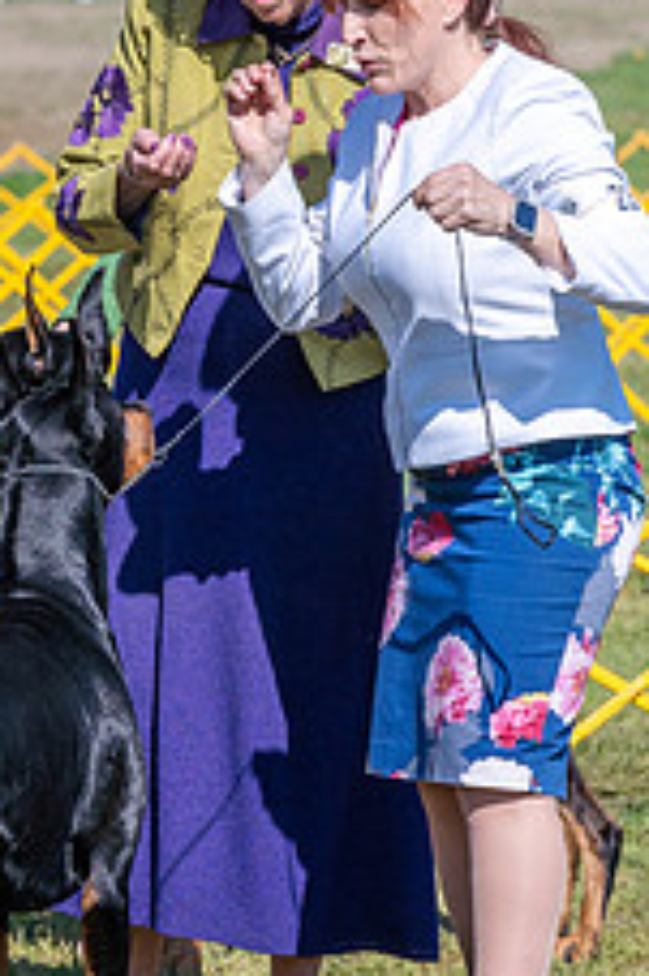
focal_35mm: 428
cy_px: 318
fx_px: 11591
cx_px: -49
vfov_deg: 4.8
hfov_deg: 3.2
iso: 200
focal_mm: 144
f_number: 6.3
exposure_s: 1/1250
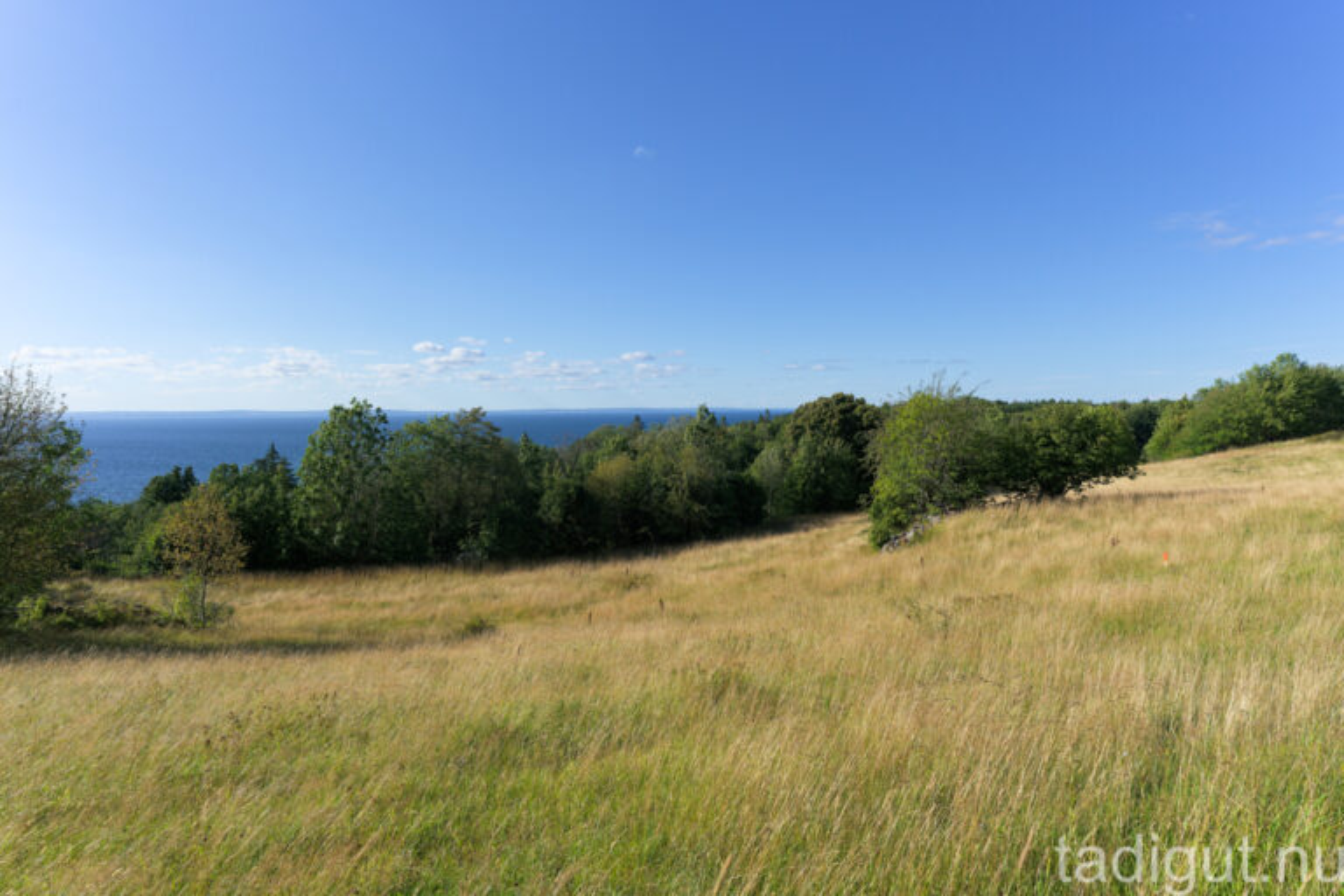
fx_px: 747
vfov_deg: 61.9
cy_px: 448
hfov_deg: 84.0
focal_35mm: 20
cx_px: 672
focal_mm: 20
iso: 100
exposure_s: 1/1000
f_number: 5.6
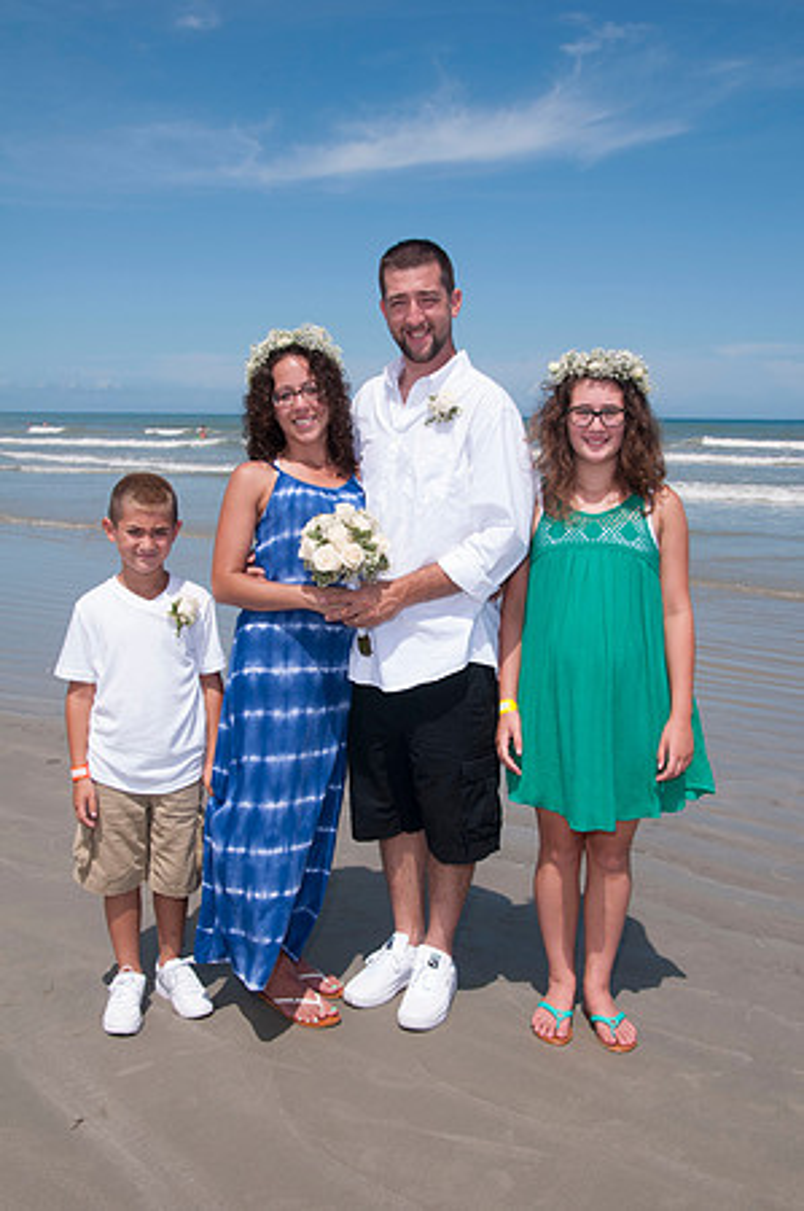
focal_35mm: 38
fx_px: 1259
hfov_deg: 35.4
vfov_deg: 51.3
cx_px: 402
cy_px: 606
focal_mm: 25
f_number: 11
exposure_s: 1/250
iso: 100
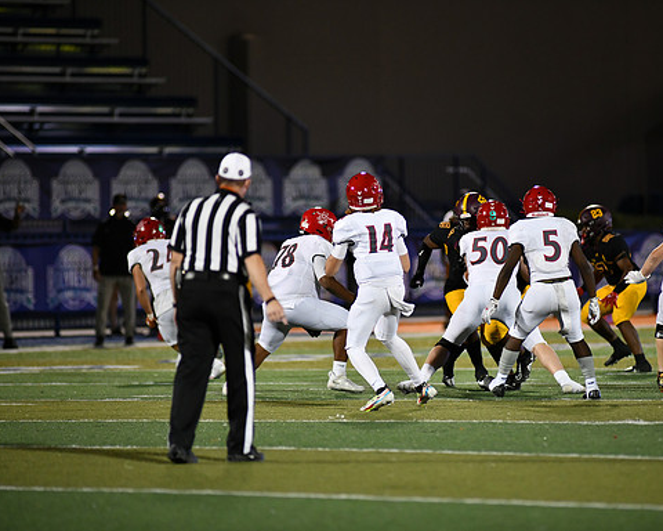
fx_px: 6672
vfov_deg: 4.6
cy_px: 266
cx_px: 396
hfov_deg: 5.7
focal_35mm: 340
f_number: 2.8
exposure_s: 1/1000
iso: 2200
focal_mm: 300
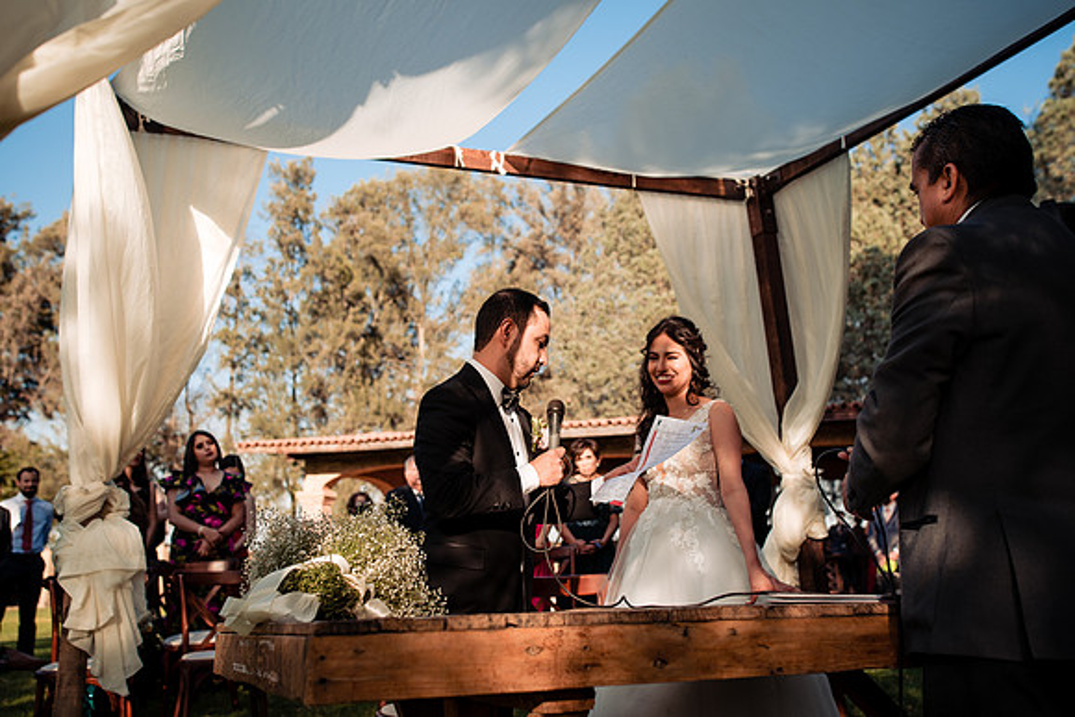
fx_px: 1045
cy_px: 358
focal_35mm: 35
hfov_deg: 54.4
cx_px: 538
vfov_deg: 37.9
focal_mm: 35
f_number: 4
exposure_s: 1/800
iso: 125
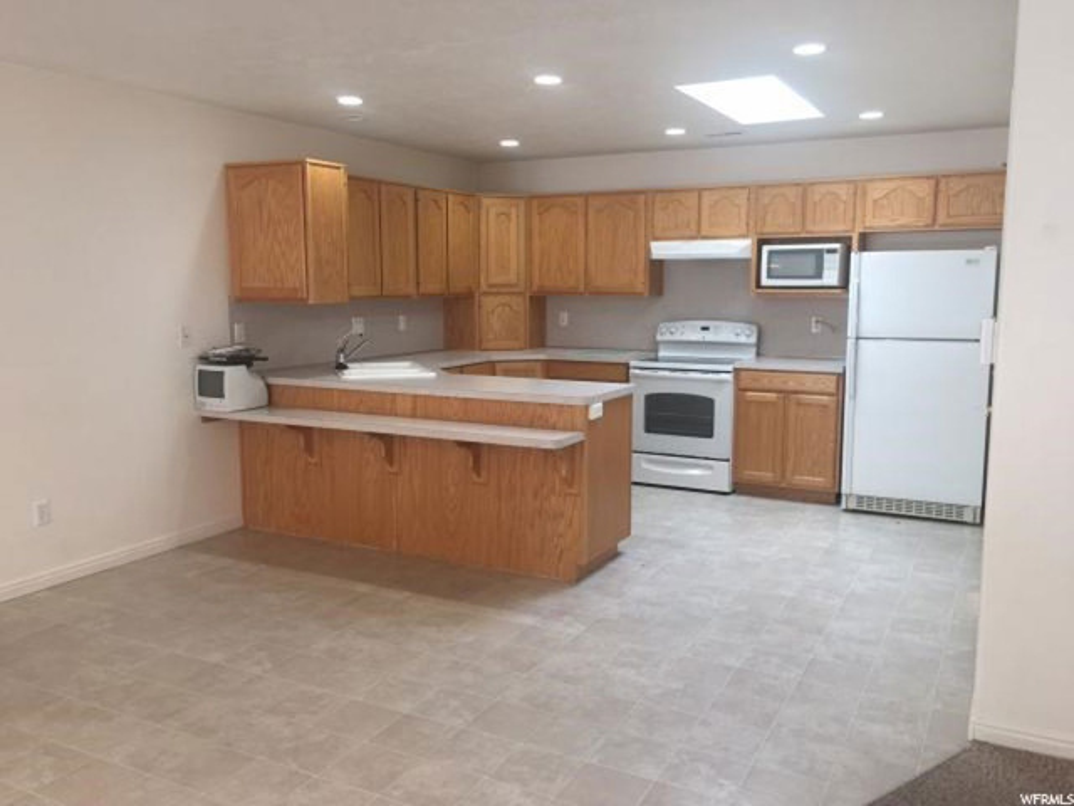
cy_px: 403
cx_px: 537
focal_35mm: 29
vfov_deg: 48.2
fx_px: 900
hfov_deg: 61.7
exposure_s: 1/30
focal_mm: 4.15
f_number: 2.2
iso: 25
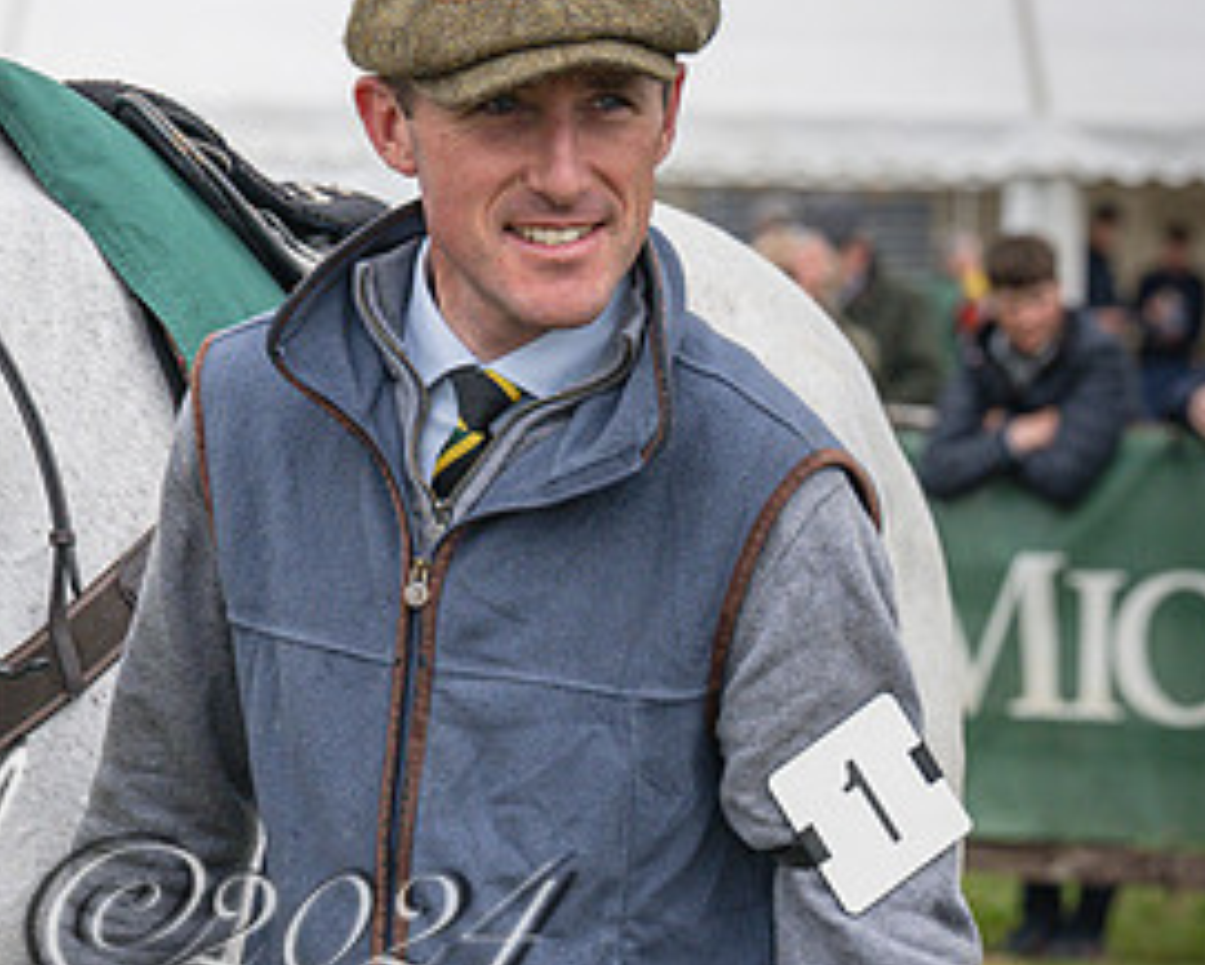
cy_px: 765
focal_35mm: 201
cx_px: 279
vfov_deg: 7.7
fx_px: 7171
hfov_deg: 9.6
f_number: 4.5
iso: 800
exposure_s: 1/5000
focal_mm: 86
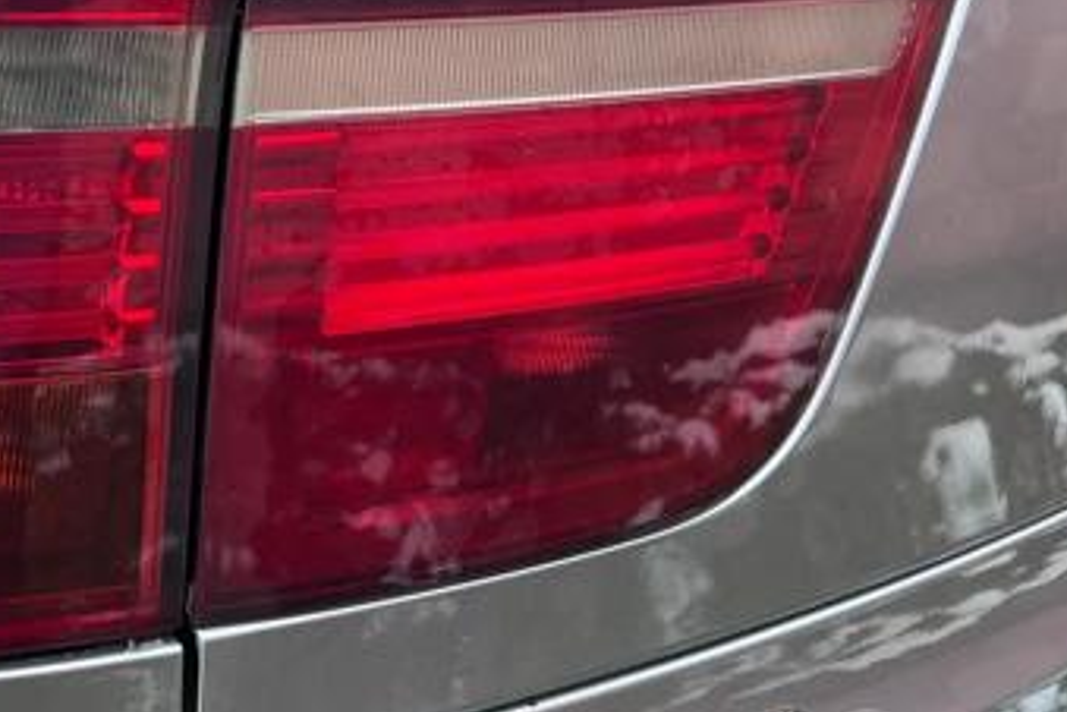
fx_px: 1511
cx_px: 110
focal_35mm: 51
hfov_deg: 36.5
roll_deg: -1.5
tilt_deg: -15.5
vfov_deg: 26.2
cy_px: 183
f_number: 1.5
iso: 64
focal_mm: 5.7
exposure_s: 1/121
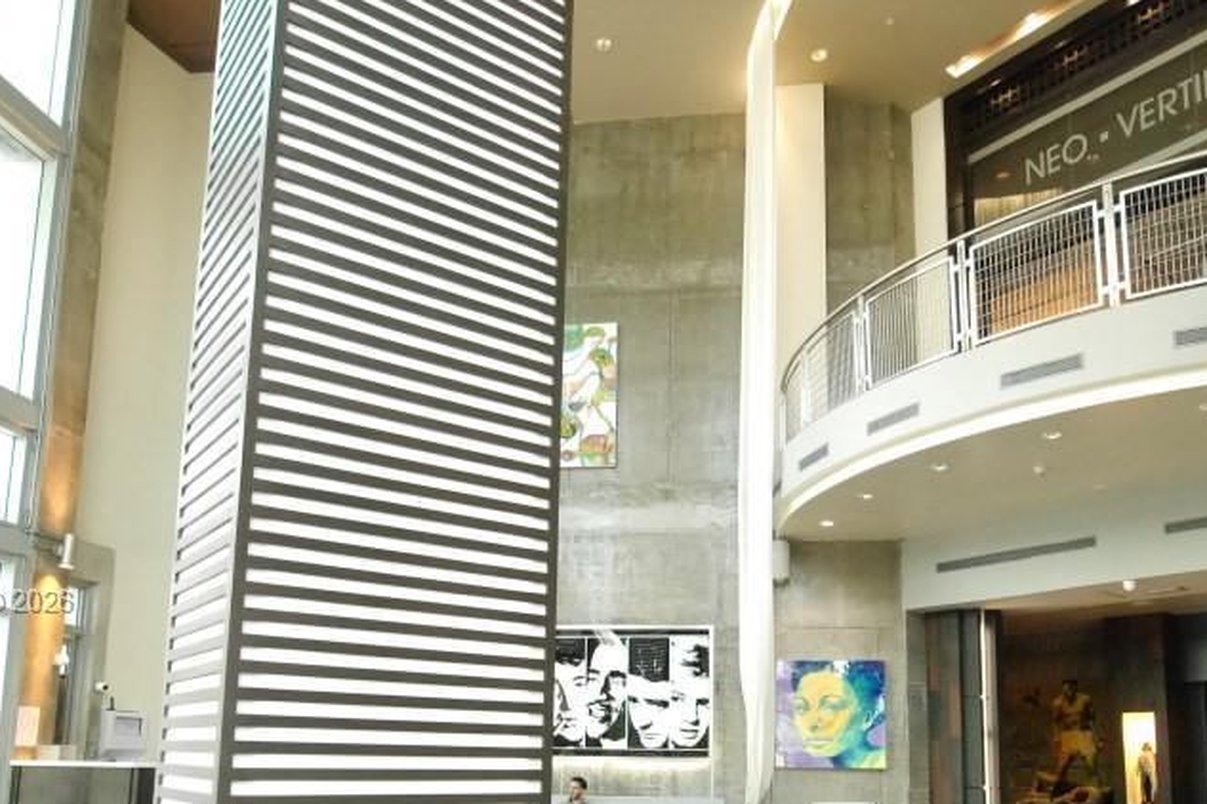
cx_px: 639
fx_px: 972
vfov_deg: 43.5
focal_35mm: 29
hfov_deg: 63.6
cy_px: 603
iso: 2500
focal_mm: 9
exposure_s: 1/125
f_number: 4
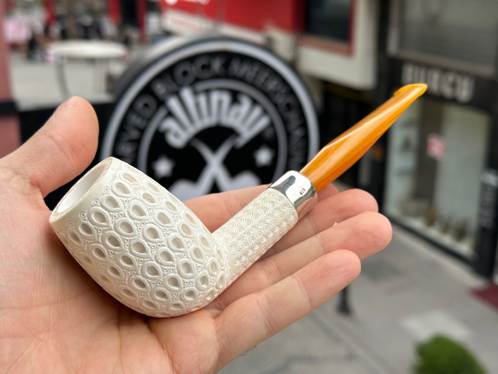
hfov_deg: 39.7
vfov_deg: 30.3
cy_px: 187
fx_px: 691
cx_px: 249
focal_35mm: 48
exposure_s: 1/348
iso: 64
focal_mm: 6.86
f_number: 1.78
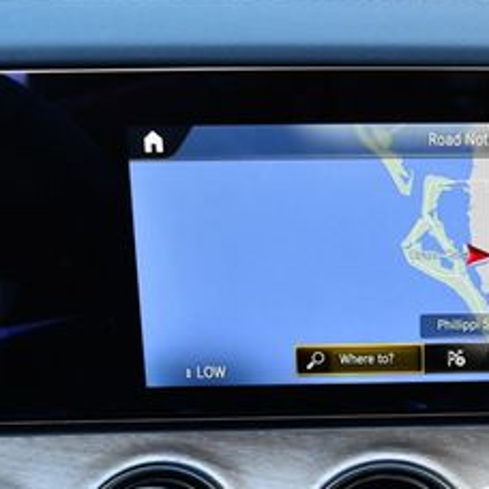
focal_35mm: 86
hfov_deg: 19.5
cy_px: 450
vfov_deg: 19.8
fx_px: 1374
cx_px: 513
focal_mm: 18
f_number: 3.5
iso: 400
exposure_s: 1/250
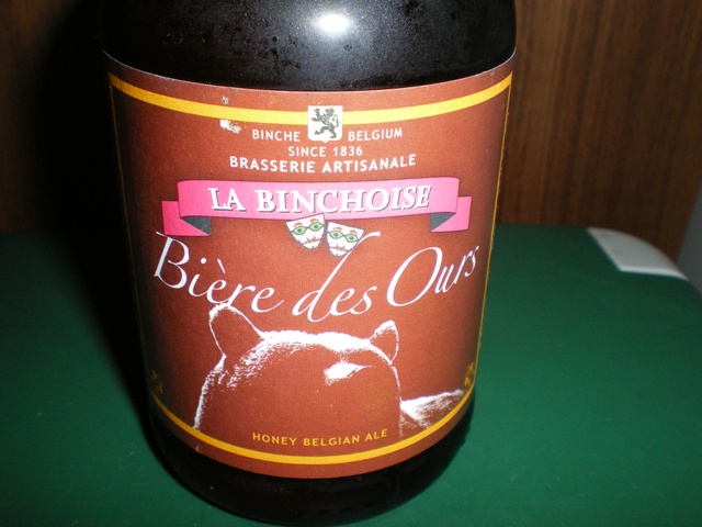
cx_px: 351
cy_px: 264
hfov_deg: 49.0
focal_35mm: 38
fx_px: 771
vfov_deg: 37.7
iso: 200
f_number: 4.6
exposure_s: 1/50
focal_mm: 6.3
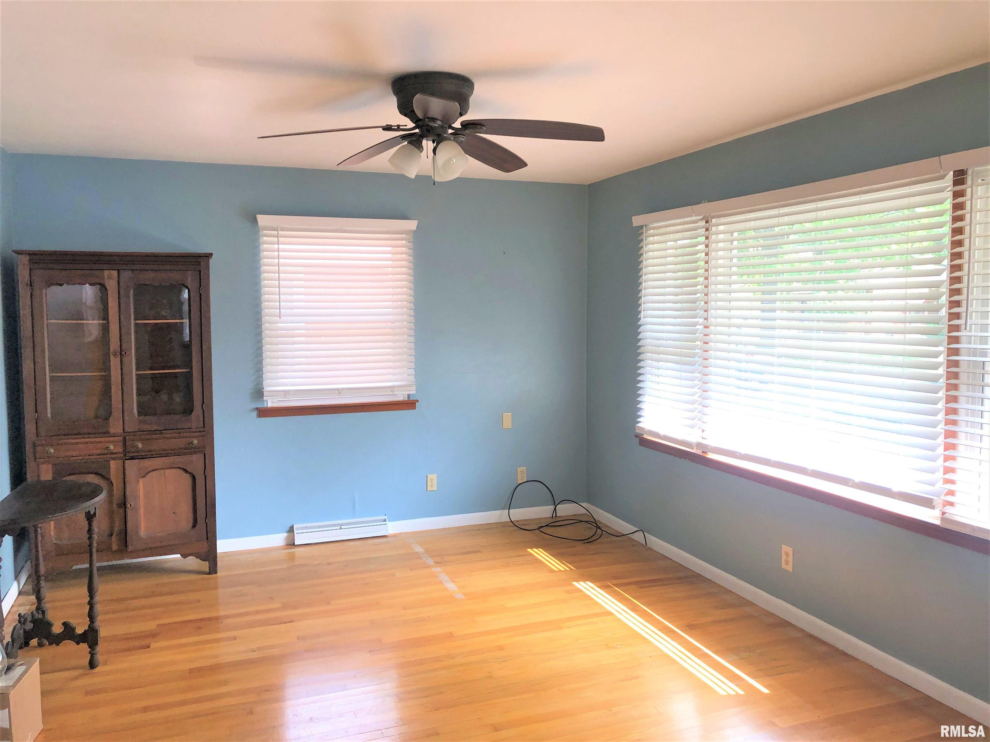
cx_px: 495
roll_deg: +1.6
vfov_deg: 49.7
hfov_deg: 63.4
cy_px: 371
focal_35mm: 28
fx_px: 801
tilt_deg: -2.7
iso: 25
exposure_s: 1/40
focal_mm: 4
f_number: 1.8
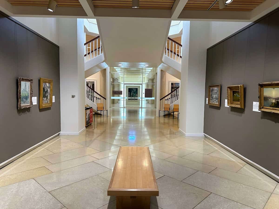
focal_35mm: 24
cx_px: 140
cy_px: 104
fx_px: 193
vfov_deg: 56.8
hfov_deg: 71.6
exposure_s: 1/60
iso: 400
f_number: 1.8
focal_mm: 6.9
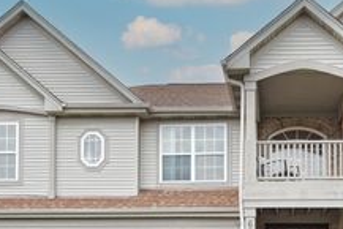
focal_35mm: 53
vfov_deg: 24.8
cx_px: 248
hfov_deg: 36.8
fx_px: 505
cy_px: 204
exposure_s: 1/125
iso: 400
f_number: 11
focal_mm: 23
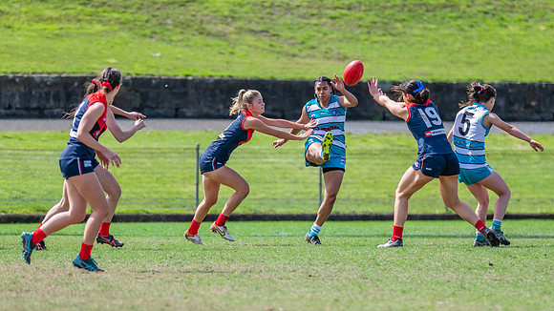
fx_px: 8473
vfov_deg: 2.1
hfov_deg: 3.7
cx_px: 300
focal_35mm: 577
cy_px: 161
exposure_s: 1/1600
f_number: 7.1
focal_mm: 450
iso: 800
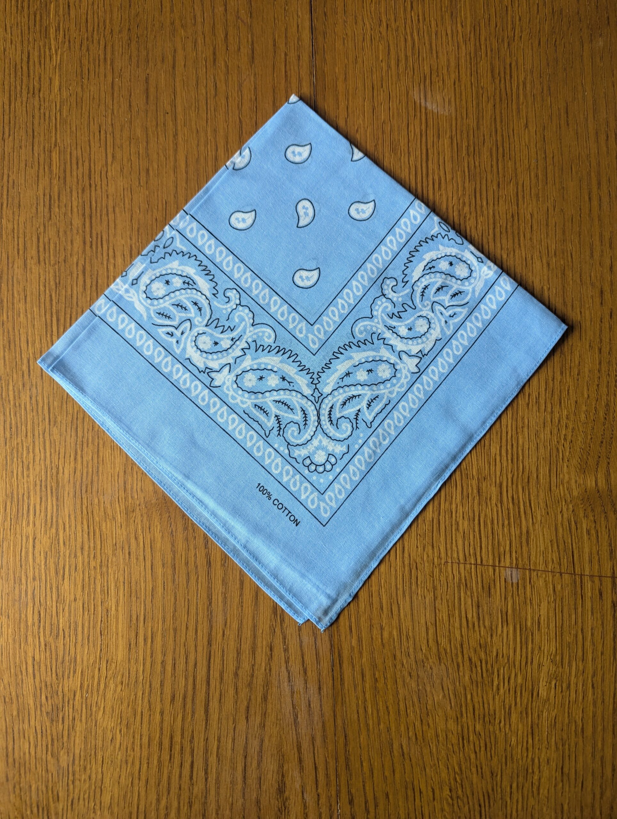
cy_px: 410
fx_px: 569
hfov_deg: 56.9
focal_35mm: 24
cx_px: 308
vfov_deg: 71.5
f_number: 1.85
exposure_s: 1/90.7
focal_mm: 6.81
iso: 151
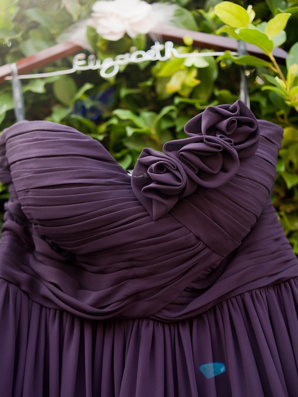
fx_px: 448
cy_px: 219
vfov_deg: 47.8
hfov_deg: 36.8
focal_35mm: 39
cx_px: 147
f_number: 3.2
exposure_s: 1/640
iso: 200
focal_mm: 35
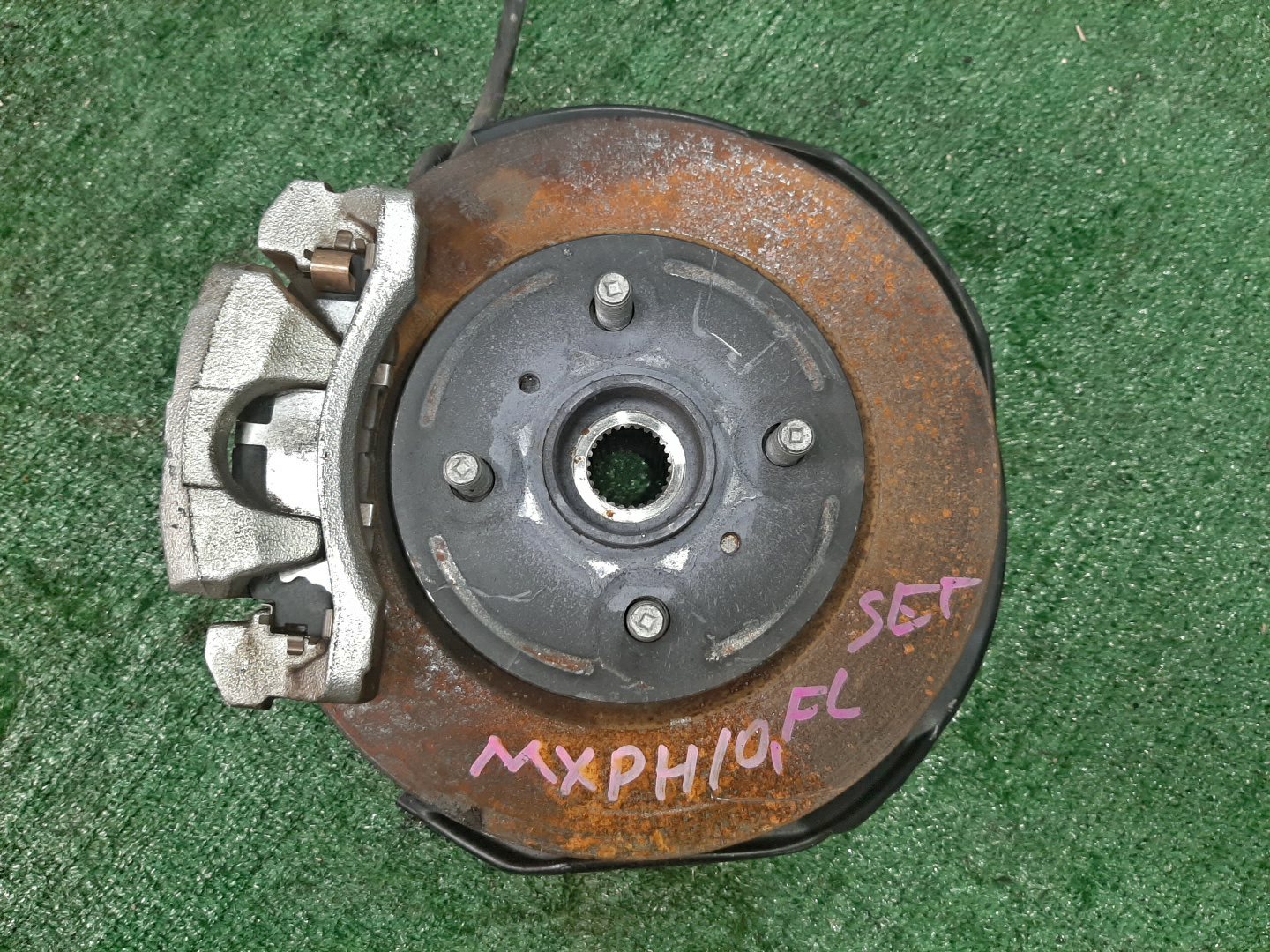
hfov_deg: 67.3
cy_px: 476
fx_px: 954
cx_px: 635
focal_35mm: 26
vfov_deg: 53.1
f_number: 1.7
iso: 123
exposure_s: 1/50
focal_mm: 3.93
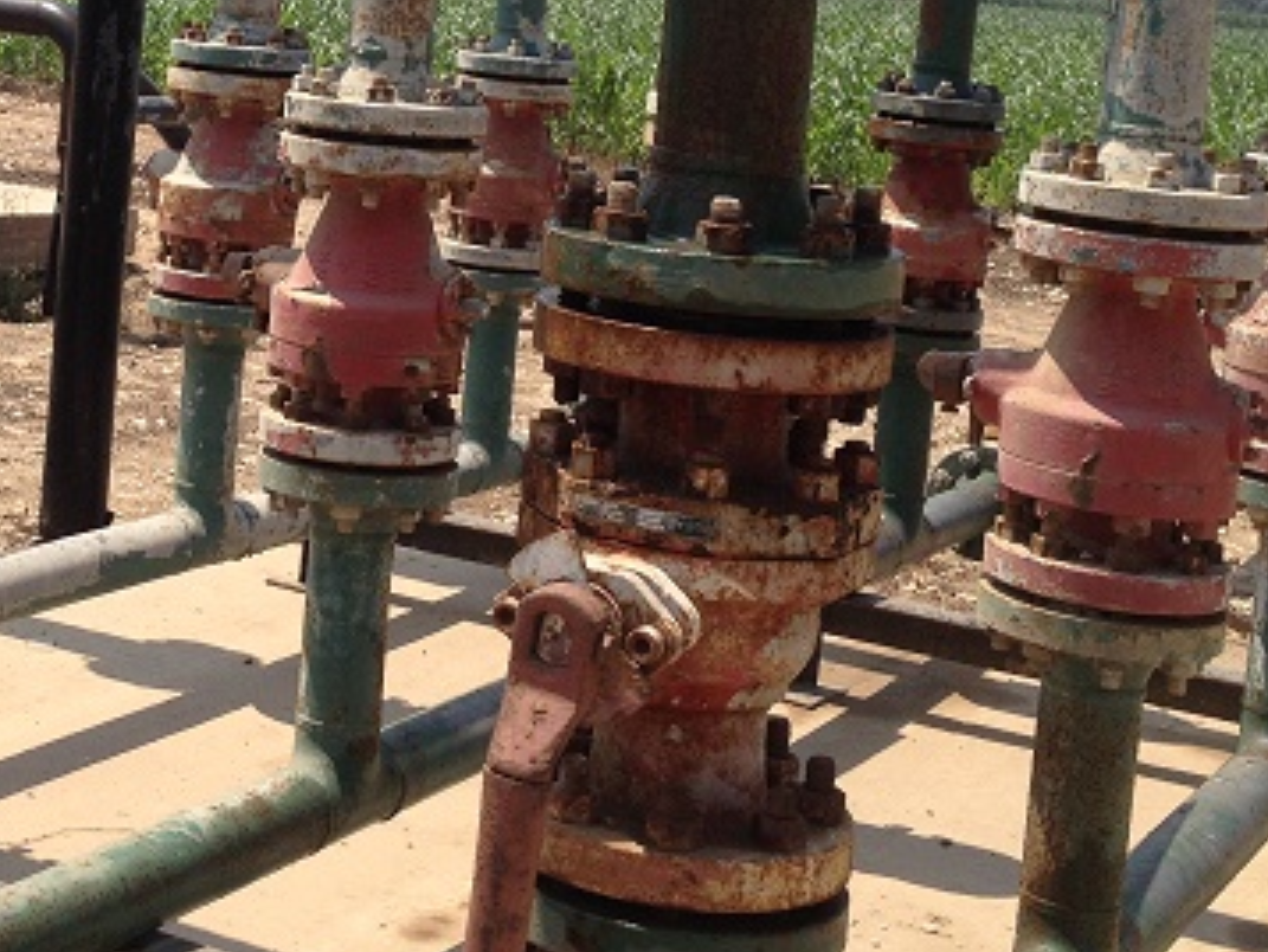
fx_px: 2931
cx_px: 288
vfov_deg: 18.1
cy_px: 85
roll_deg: -5.4
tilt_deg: -4.0
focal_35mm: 80
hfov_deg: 24.1
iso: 50
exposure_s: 1/1493
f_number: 2.4
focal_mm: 4.28
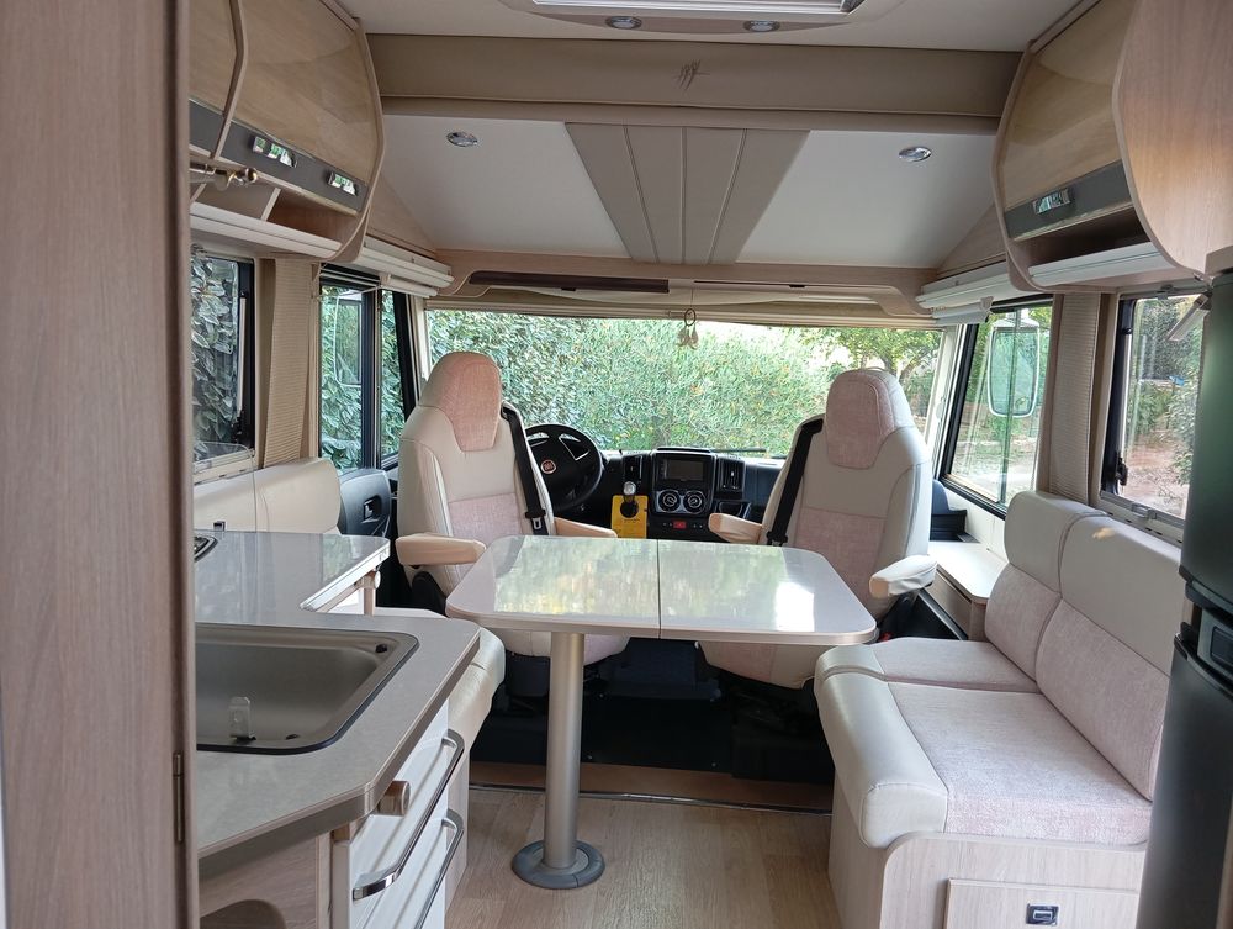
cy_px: 464
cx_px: 616
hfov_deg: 63.4
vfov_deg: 49.9
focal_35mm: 28
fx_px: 999
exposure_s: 1/50
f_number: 1.8
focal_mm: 4.22
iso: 821
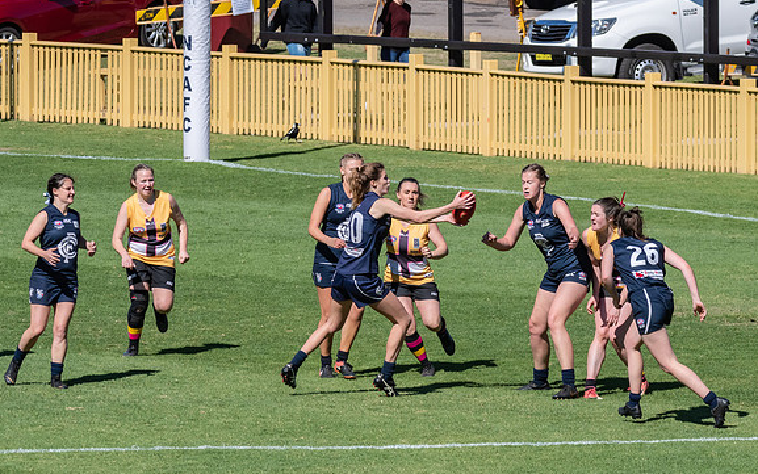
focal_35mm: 464
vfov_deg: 2.8
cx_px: 382
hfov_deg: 4.5
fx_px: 9588
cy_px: 237
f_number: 10
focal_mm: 250
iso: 800
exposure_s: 1/3200
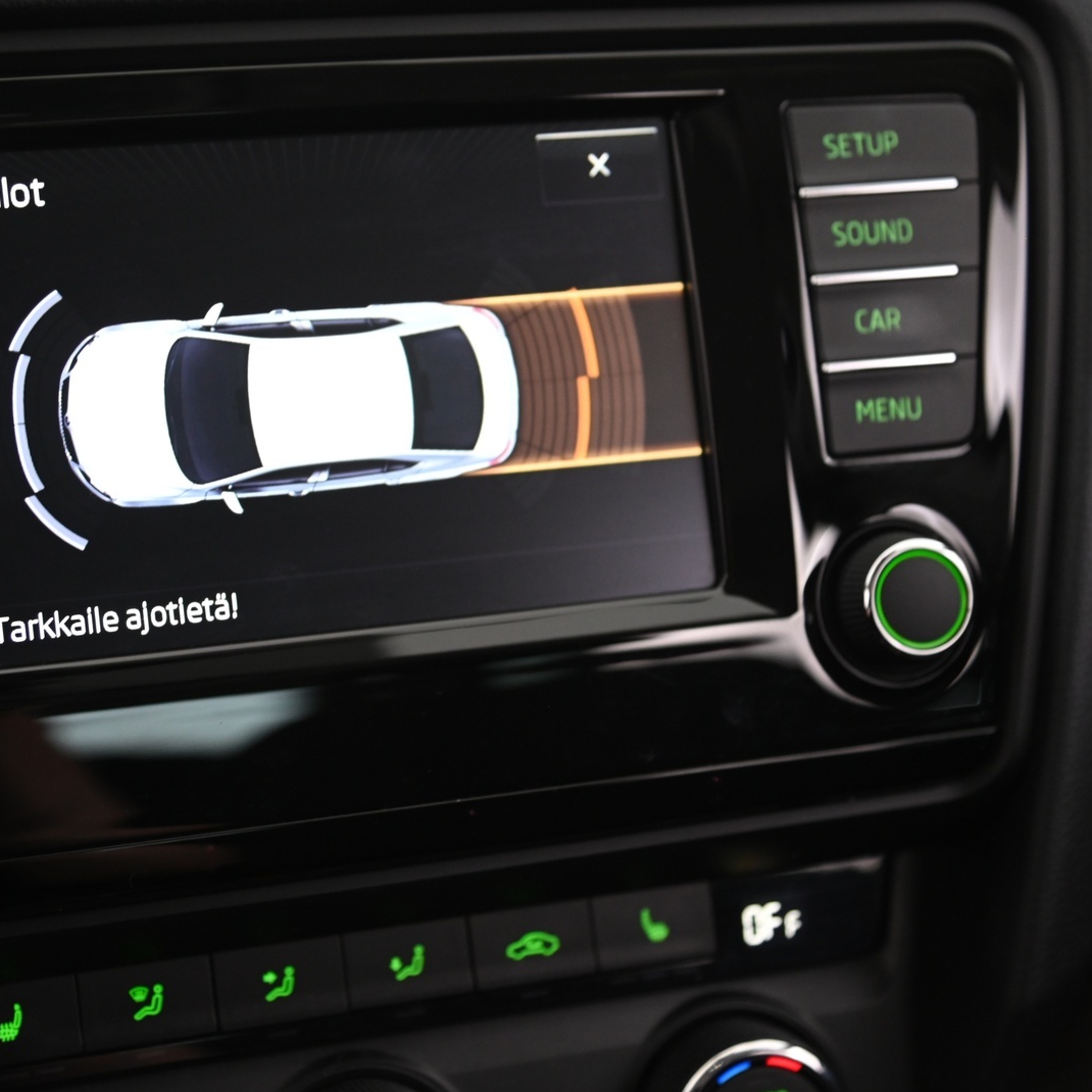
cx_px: 318
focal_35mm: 67
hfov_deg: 25.5
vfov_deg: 25.7
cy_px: 544
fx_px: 2391
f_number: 4
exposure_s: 1/15
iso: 2000
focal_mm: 52
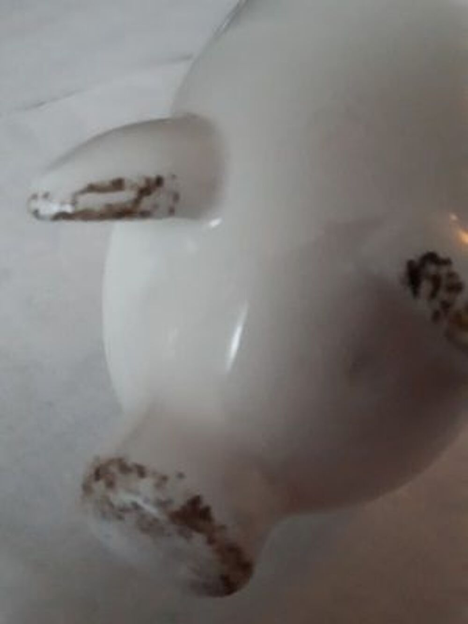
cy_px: 312
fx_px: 487
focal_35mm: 27
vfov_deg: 65.3
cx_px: 234
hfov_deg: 51.4
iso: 1250
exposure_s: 1/17
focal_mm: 3.6
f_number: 1.9
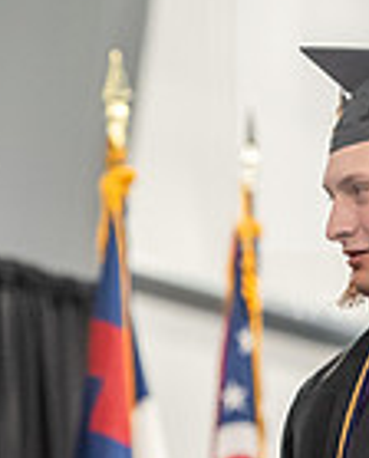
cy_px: 374
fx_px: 5573
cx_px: 138
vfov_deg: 4.7
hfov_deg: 3.8
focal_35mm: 410
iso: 3200
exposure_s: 1/200
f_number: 3.2
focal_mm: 105
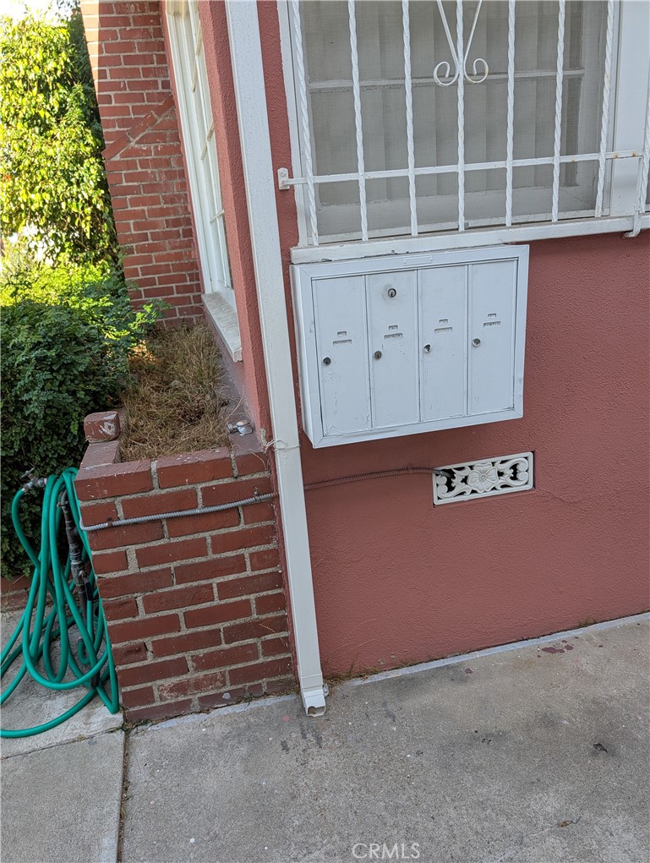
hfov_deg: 56.9
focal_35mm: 24
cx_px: 325
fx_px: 599
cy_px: 432
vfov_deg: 71.5
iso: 29
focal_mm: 6.9
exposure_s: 1/243
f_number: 1.68
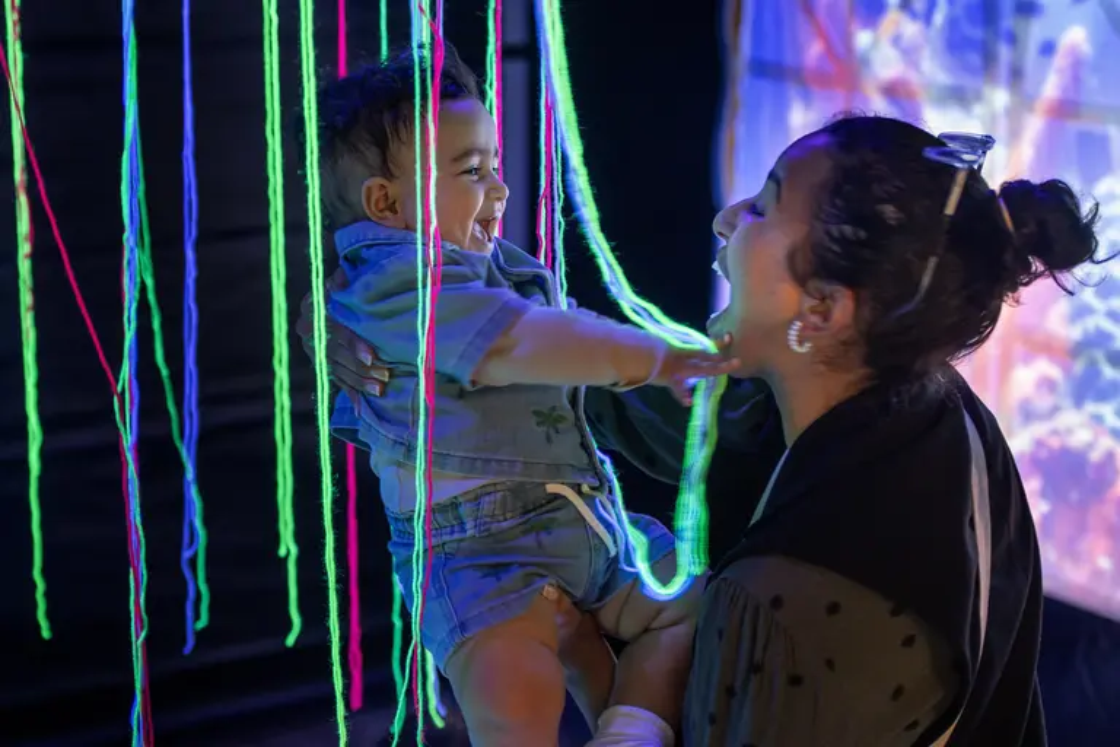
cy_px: 374
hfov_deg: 28.8
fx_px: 2178
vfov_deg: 19.5
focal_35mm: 70
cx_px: 560
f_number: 3.2
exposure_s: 1/25
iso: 800
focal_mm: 70
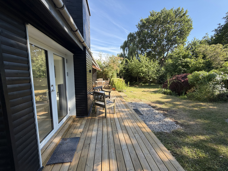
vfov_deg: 85.7
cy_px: 86
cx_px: 114
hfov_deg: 102.1
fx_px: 92
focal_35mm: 14
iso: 50
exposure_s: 1/279
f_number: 2.2
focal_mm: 2.22
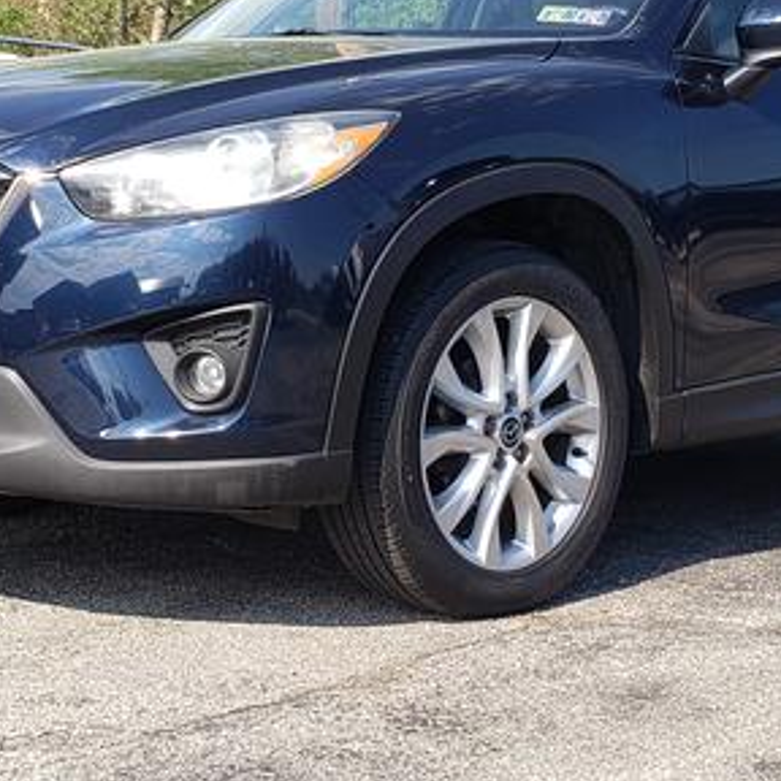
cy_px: 244
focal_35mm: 51
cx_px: 466
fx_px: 1302
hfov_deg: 33.3
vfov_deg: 33.0
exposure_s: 1/763
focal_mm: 4.3
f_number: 2.4
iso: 50
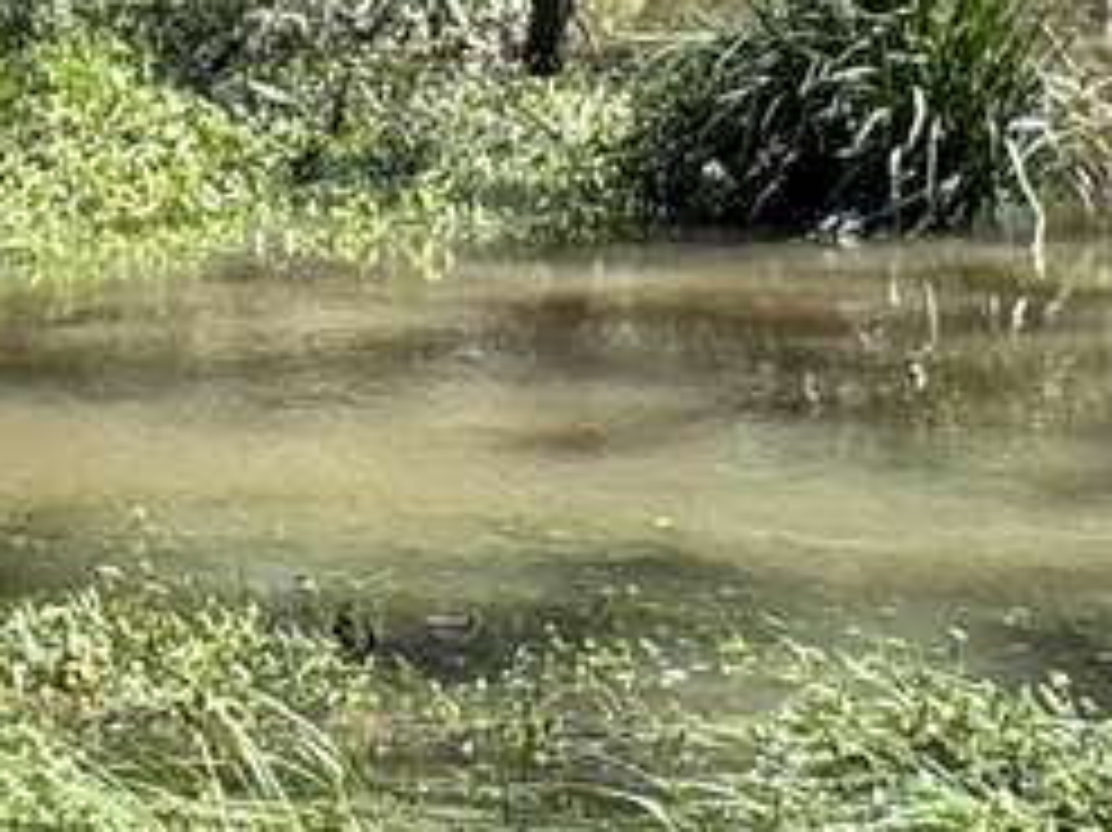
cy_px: -81
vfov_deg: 13.3
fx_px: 3500
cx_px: -473
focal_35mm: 109
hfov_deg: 16.7
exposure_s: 1/307
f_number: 2.2
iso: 40
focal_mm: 2.22
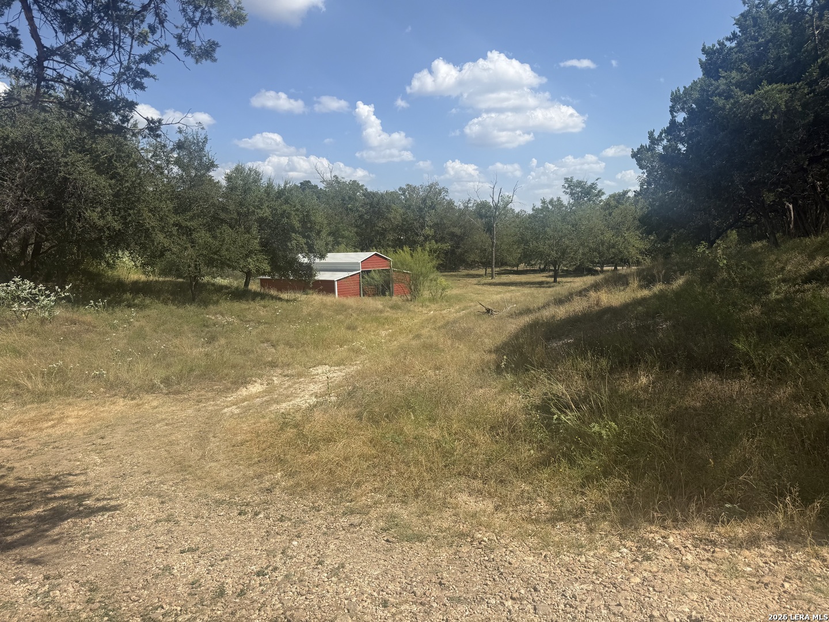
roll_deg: +0.7
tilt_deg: -5.4
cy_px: 311
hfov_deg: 71.6
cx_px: 414
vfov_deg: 56.8
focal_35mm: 24
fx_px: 575
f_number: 1.78
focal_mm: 6.76
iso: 80
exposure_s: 1/5319
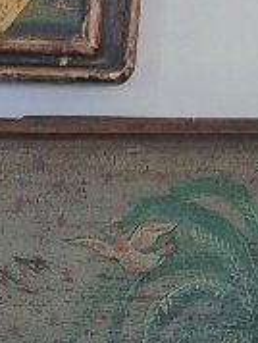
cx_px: -125
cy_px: 590
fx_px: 1537
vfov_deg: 11.9
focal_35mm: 155
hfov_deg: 9.3
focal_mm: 5.54
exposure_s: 1/24
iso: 400
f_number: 1.8
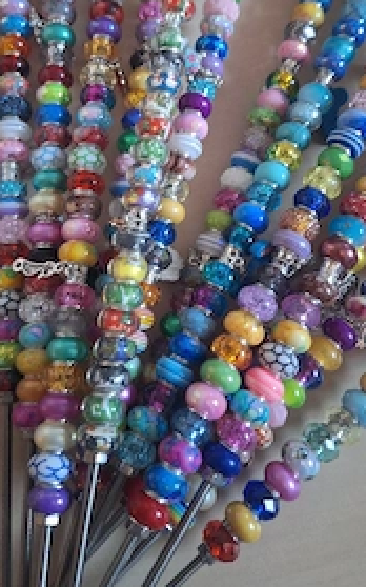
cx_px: 194
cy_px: 223
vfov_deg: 54.8
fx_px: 559
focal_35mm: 35
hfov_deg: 36.2
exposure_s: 1/25
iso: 320
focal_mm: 5.54
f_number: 1.8
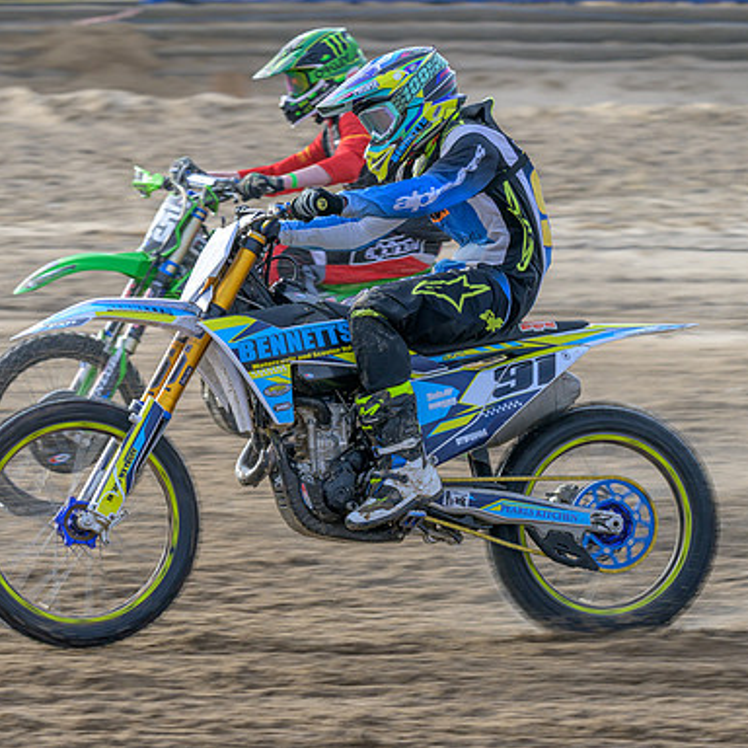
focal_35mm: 258
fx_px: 6307
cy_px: 337
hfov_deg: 6.8
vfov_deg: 6.8
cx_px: 283
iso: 500
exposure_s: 1/500
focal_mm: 180
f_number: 8
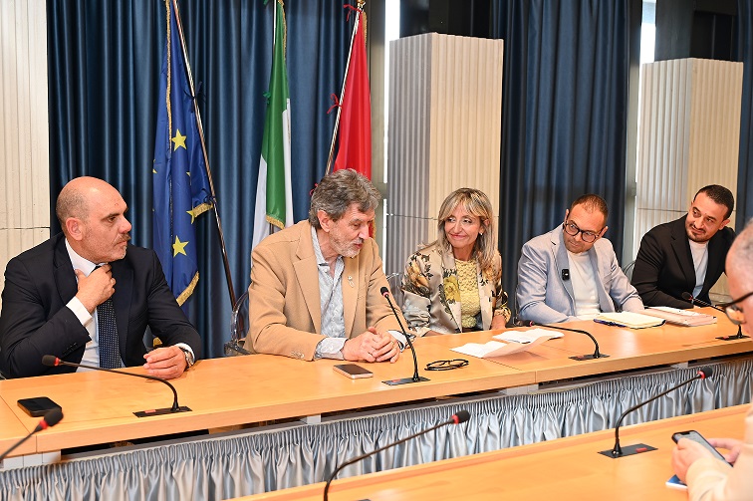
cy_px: 250
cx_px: 376
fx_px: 878
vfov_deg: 31.9
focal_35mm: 42
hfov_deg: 46.4
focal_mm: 42
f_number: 4
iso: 900
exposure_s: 1/60
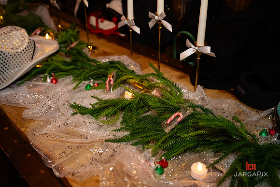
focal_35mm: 35
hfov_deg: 54.0
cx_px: 141
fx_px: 275
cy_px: 95
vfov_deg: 37.6
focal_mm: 34
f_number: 3.2
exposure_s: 1/125
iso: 3200
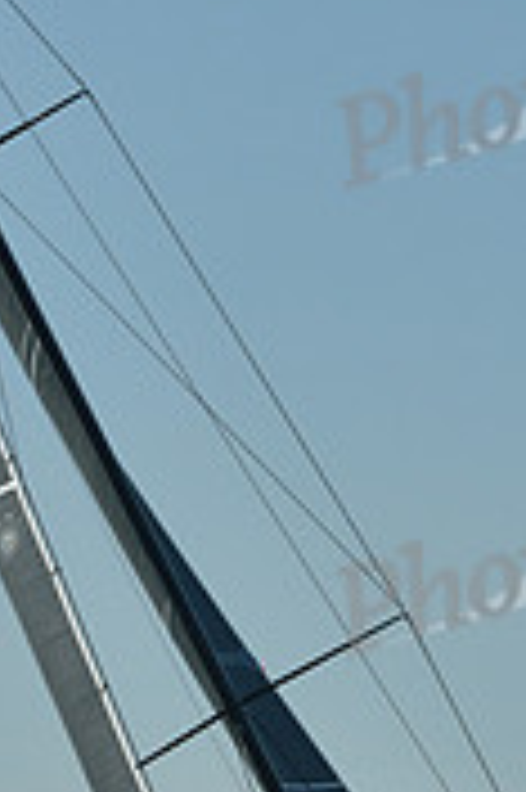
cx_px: 106
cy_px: 369
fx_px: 6522
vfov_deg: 6.9
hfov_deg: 4.6
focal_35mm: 297
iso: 320
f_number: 8
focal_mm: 90
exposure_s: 1/640
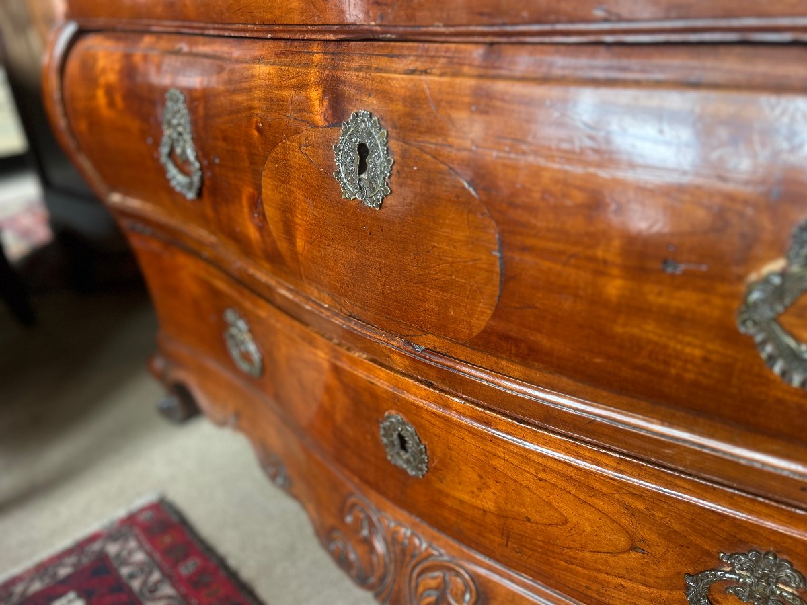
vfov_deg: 53.1
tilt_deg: -27.0
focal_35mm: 26
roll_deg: +2.6
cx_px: 404
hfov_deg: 67.3
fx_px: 606
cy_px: 302
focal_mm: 5.7
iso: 80
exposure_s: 1/121
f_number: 1.5
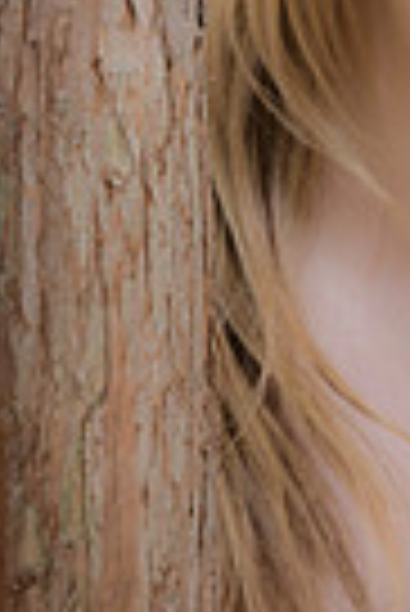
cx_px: 460
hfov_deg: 5.9
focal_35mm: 231
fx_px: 3936
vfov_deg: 8.9
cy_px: 40
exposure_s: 1/25
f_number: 4
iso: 400
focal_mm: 70
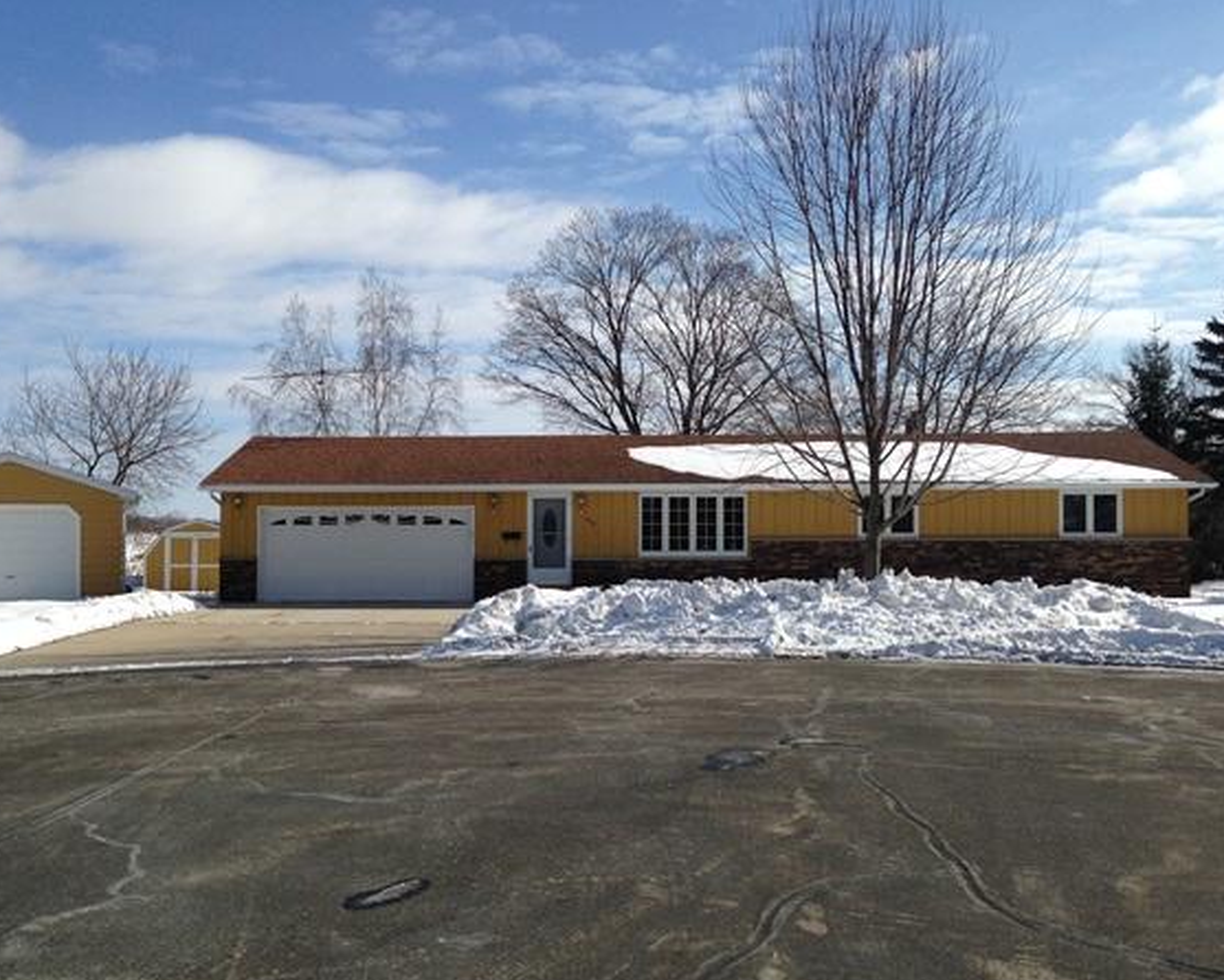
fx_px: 1341
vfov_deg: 40.1
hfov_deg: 49.0
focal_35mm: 37
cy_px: 523
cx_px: 563
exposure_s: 1/3195
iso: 50
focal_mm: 4.12
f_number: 2.4
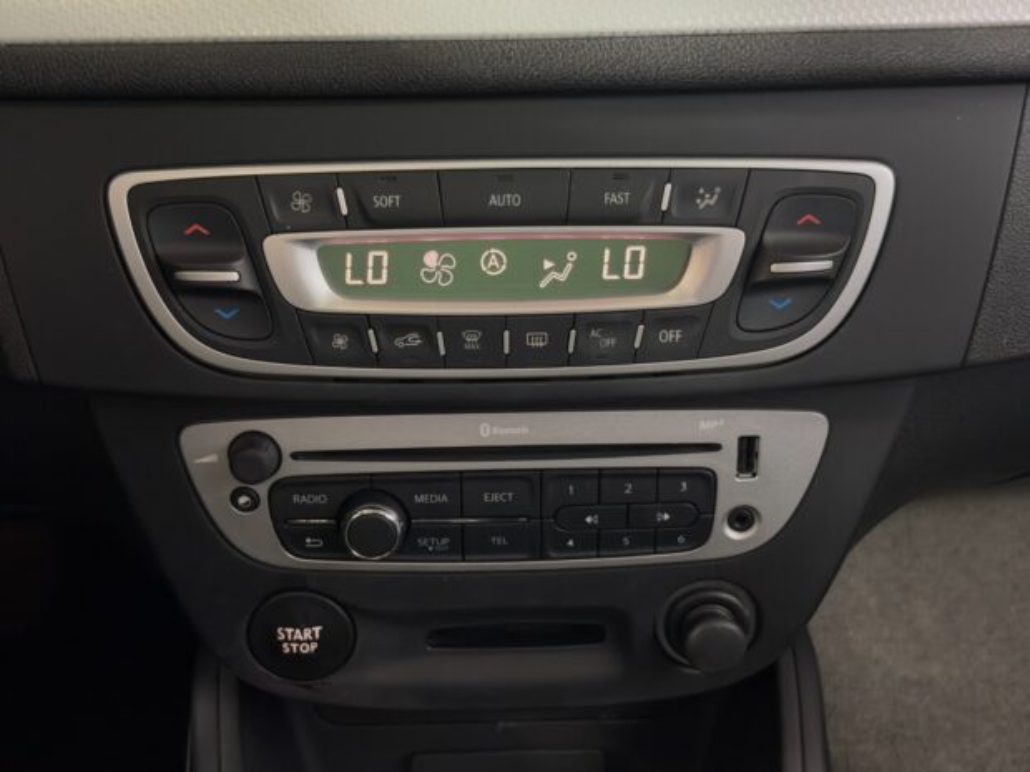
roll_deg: +0.9
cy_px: 386
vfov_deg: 32.9
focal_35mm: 44
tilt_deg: -24.4
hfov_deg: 42.9
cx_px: 515
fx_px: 1309
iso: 500
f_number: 1.6
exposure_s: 1/17
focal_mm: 5.96
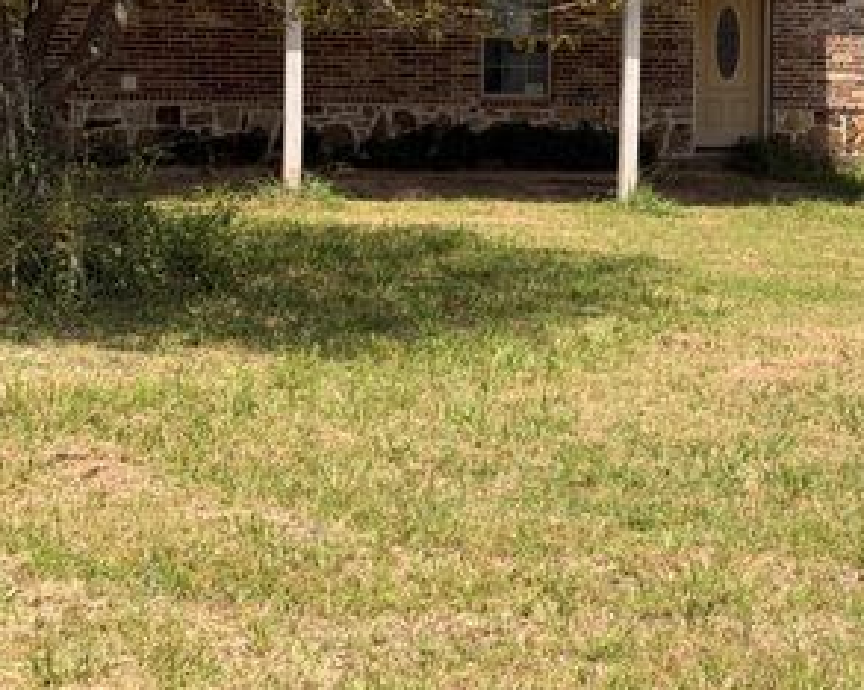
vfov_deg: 19.0
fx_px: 2044
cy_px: 164
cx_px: 684
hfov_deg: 23.5
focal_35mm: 80
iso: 64
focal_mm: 6.76
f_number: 1.78
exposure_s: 1/3096
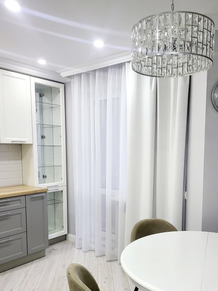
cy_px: 178
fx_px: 260
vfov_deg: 57.8
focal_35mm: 31
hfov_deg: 45.2
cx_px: 130
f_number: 1.8
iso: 500
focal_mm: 5
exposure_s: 1/50
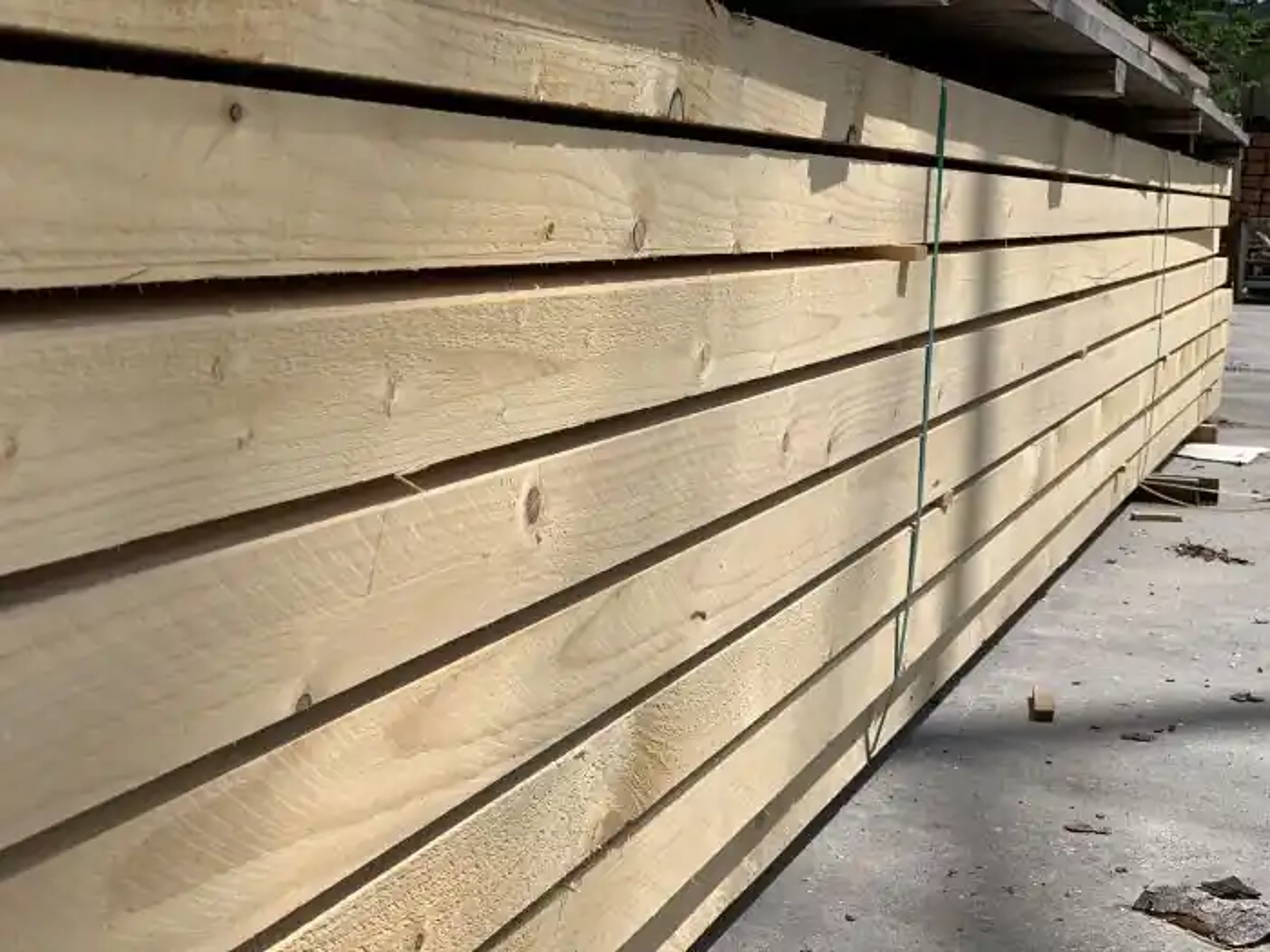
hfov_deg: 36.8
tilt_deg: -8.6
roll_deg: -1.5
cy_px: 476
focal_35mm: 52
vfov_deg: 28.0
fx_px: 1908
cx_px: 635
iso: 16
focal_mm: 6
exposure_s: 1/2083
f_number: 2.4
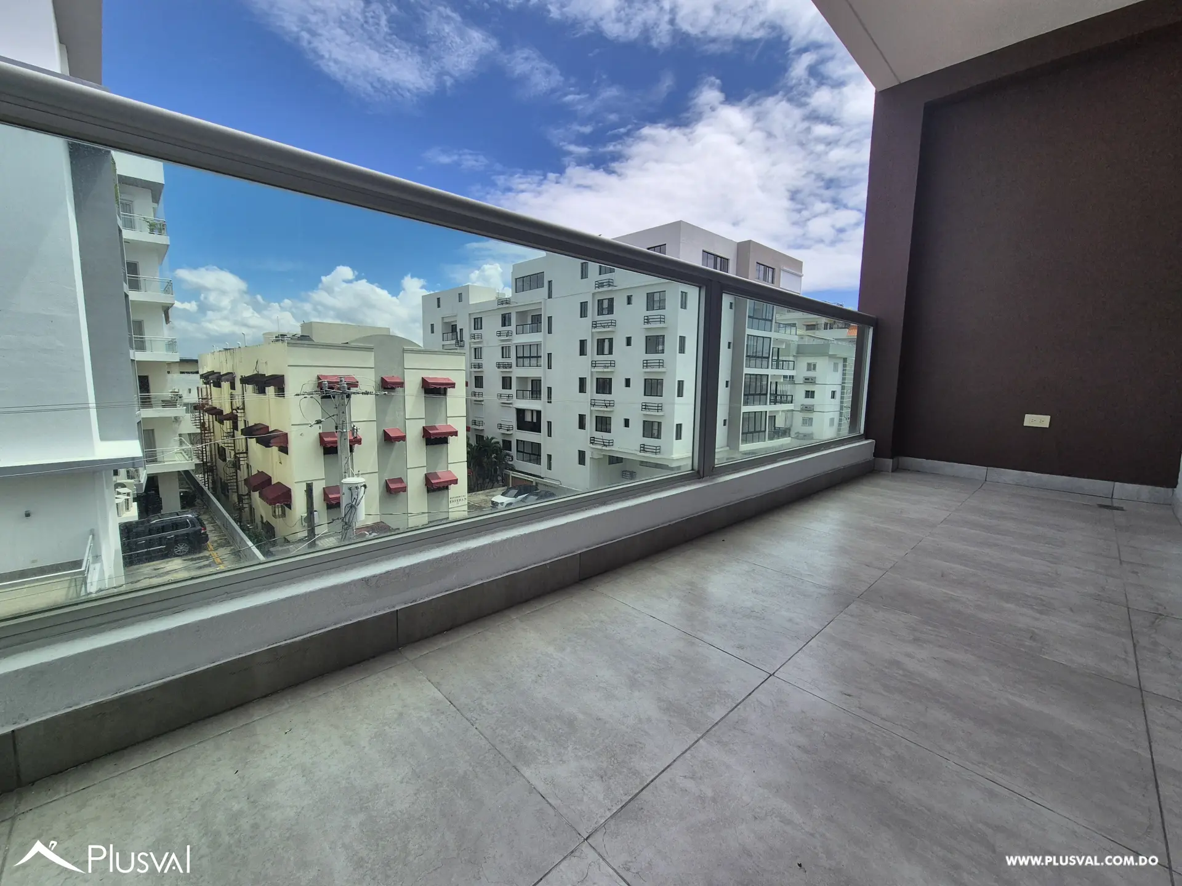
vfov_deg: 89.9
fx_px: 444
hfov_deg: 106.2
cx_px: 591
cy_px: 443
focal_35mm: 13
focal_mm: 2.2
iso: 50
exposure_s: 1/2912
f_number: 2.2
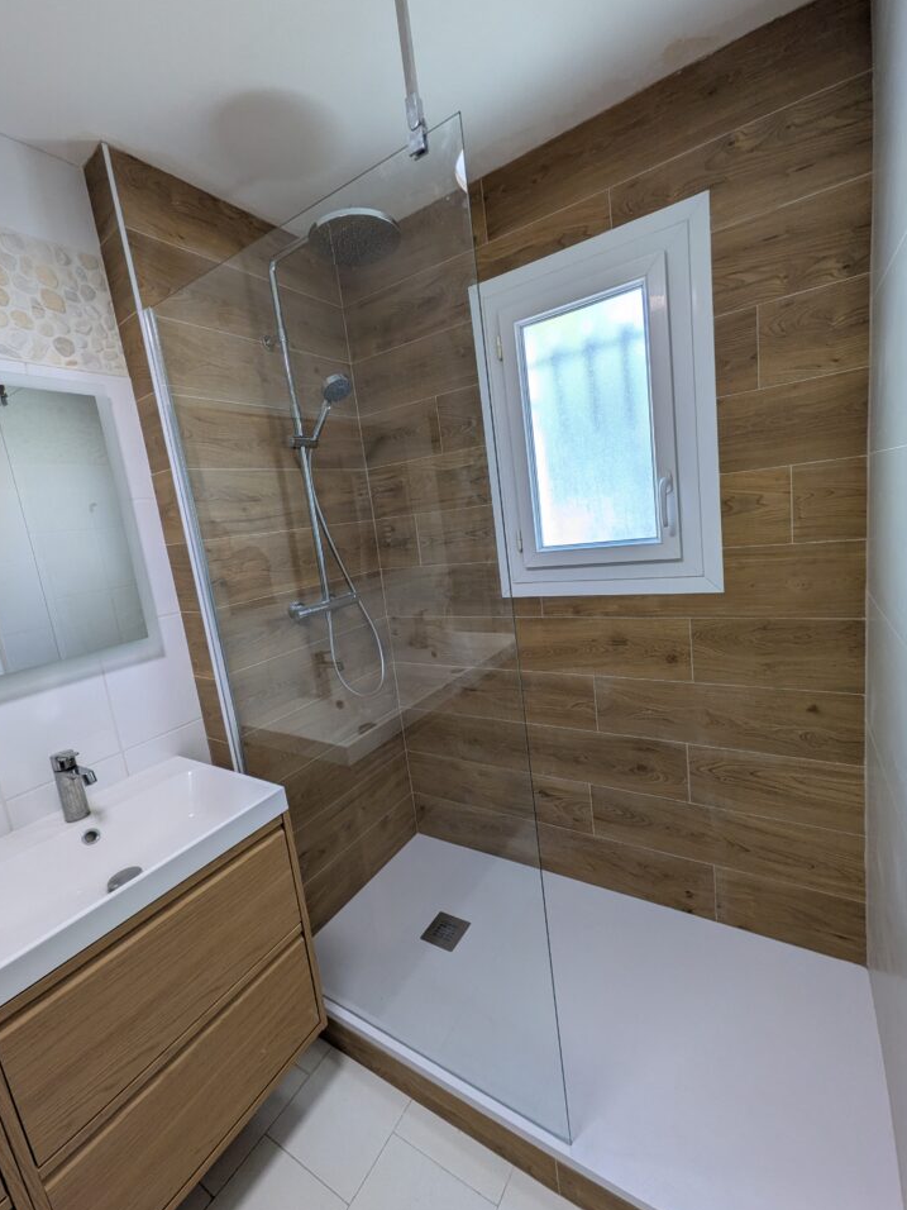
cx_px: 452
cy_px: 599
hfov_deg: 81.7
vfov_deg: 98.2
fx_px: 524
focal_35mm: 15
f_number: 2.2
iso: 59
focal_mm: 1.85
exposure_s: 1/49.3
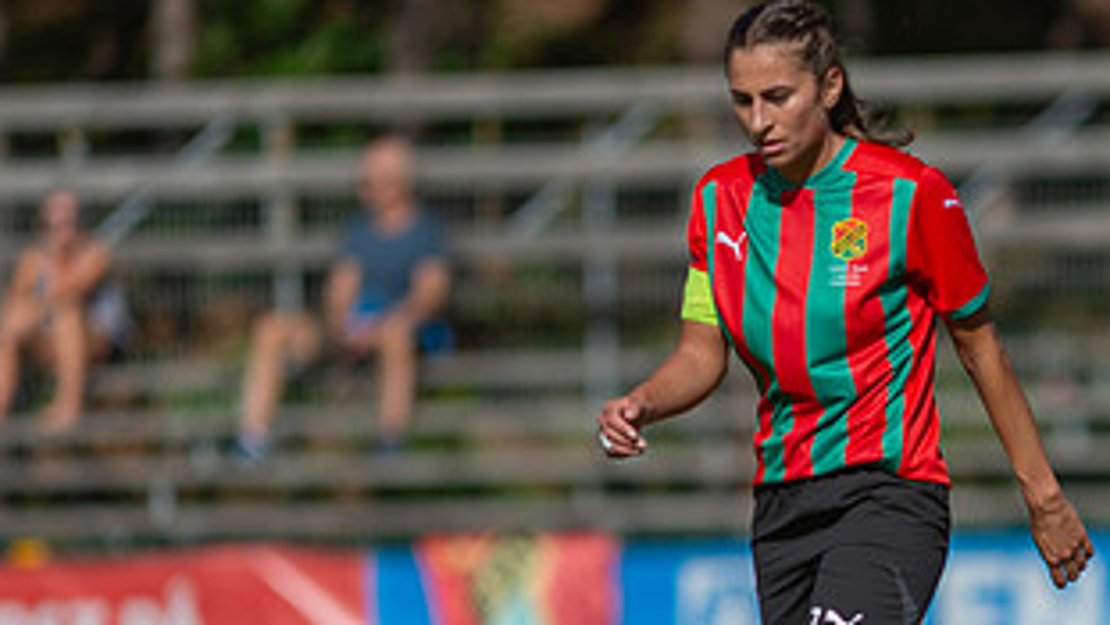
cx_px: 846
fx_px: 18279
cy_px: 529
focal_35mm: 621
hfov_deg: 3.5
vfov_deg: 2.0
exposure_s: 1/2000
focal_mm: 300
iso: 100
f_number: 3.2
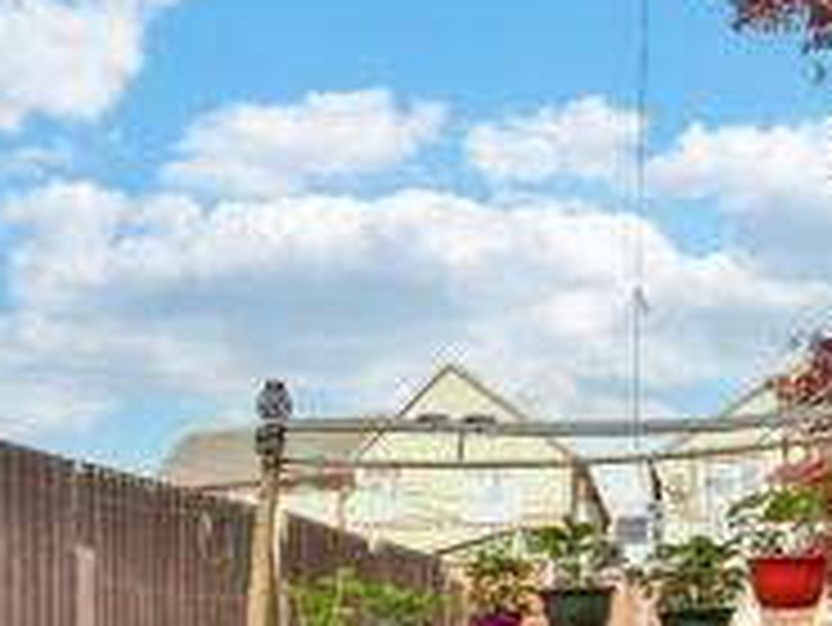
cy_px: 660
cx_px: 423
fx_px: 890
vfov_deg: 34.3
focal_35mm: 37
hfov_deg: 50.1
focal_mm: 10
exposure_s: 1/125
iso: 500
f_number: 5.6
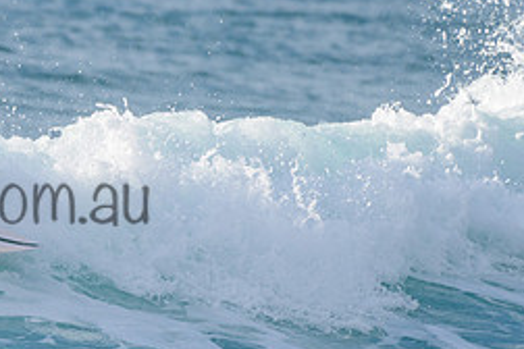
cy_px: 130
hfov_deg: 1.5
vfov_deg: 1.0
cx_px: -83
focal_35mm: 1413
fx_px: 20565
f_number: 5.6
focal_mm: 500
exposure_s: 1/2000
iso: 220
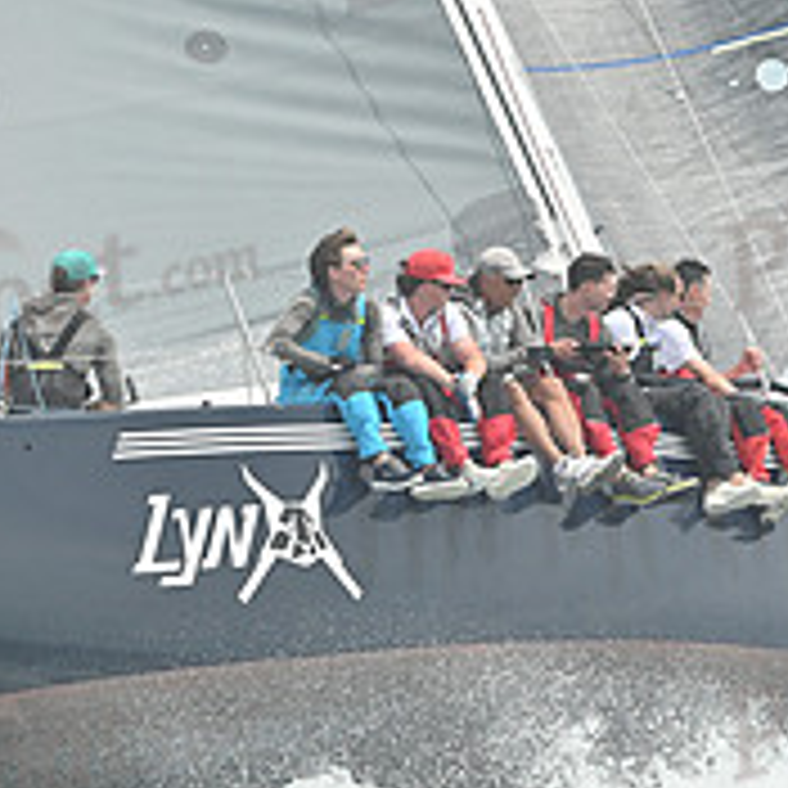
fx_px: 5074
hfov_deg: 8.9
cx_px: 495
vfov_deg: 8.9
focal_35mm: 197
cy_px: 493
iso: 320
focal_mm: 70
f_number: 7.1
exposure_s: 1/1250
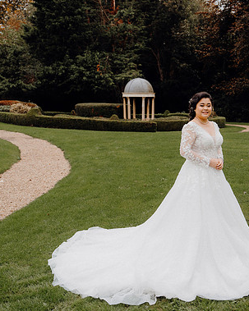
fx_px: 424
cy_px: 157
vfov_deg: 40.3
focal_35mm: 46
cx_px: 177
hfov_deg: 32.3
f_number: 3.5
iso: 500
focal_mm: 32
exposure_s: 1/160
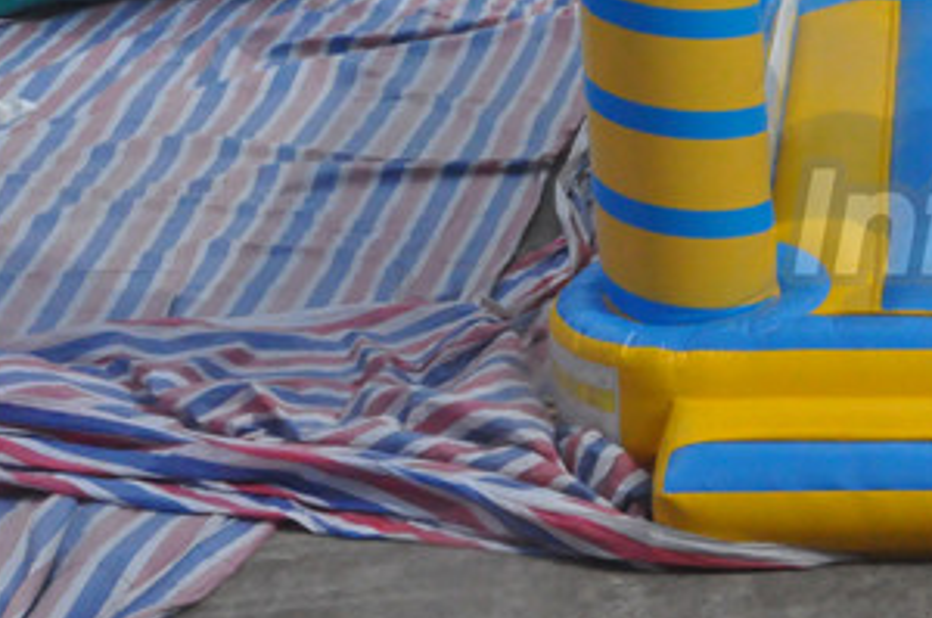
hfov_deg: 15.1
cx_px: 1146
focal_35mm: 131
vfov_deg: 10.3
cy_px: -81
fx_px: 3392
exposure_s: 1/1600
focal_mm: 35
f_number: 20
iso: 3200
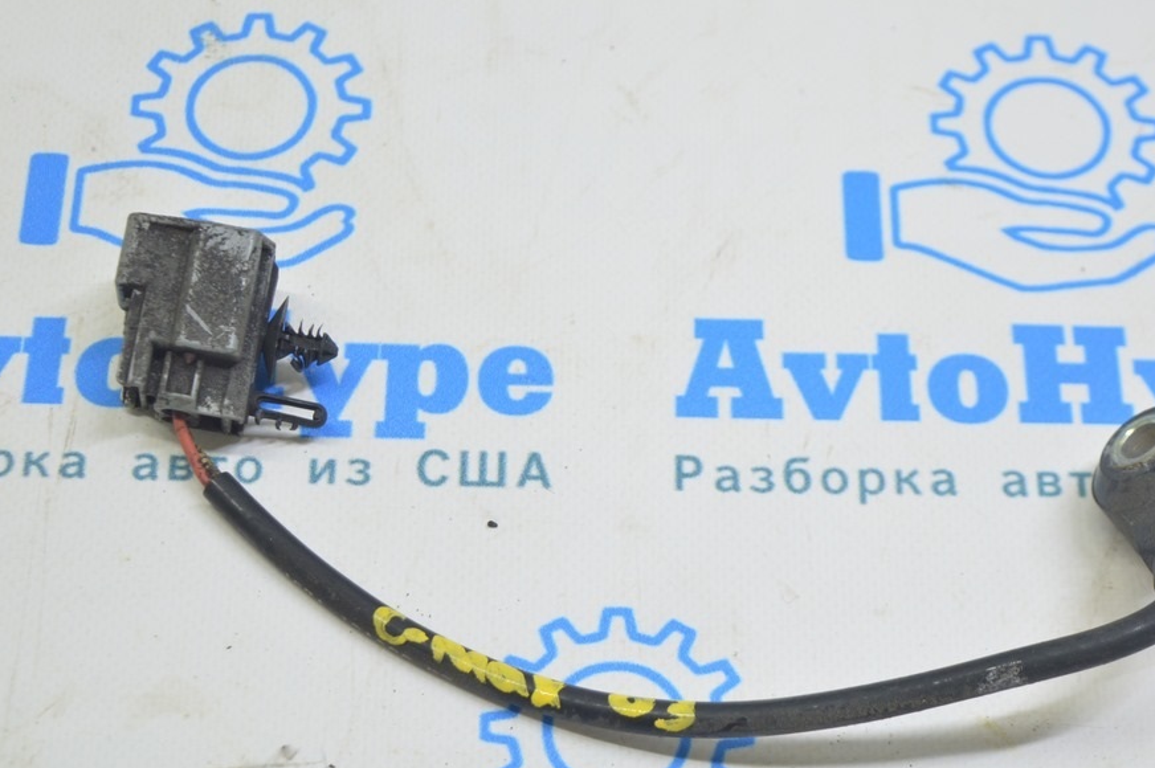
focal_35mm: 81
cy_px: 426
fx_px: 2597
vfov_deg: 16.8
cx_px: 625
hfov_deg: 25.1
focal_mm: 46
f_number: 5.6
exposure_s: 1/20
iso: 400
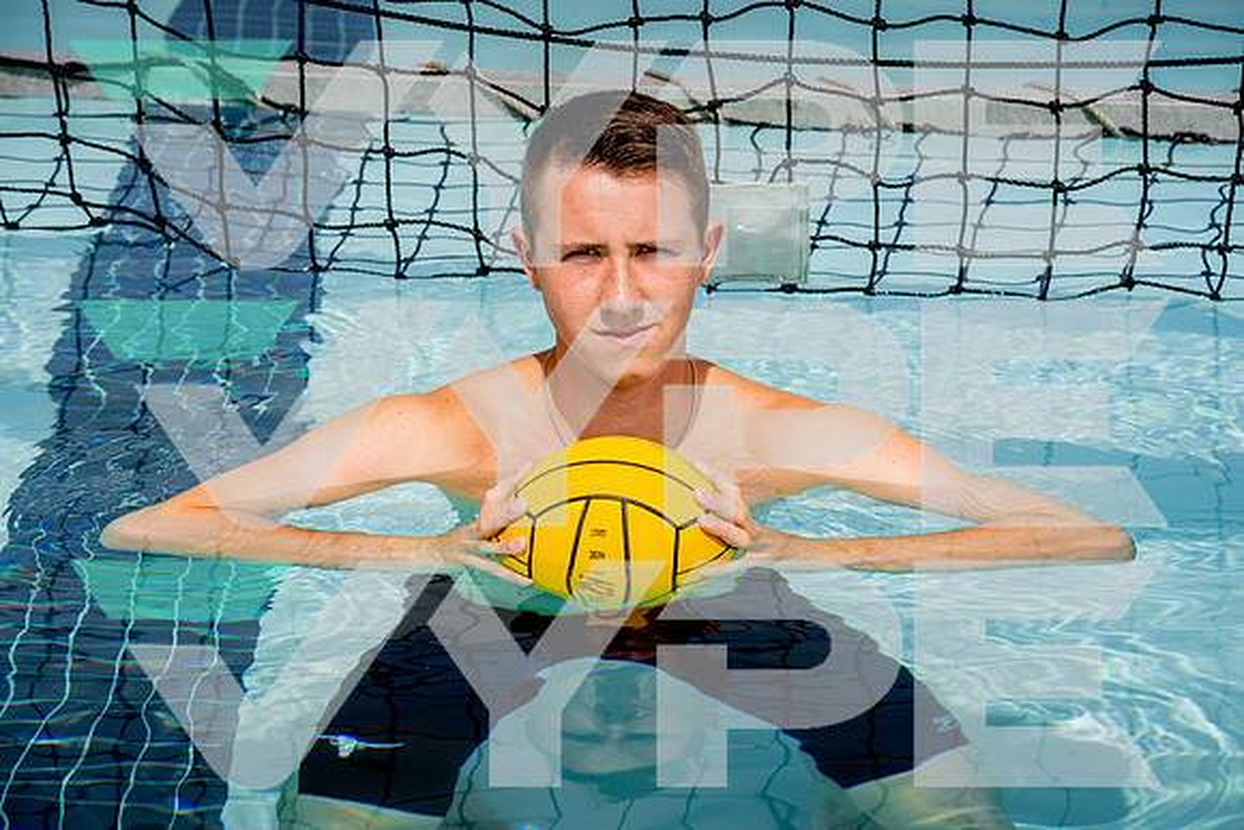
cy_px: 415
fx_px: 4839
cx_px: 622
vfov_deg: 9.8
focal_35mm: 140
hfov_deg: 14.7
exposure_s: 1/250
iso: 50
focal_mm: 140
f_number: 9
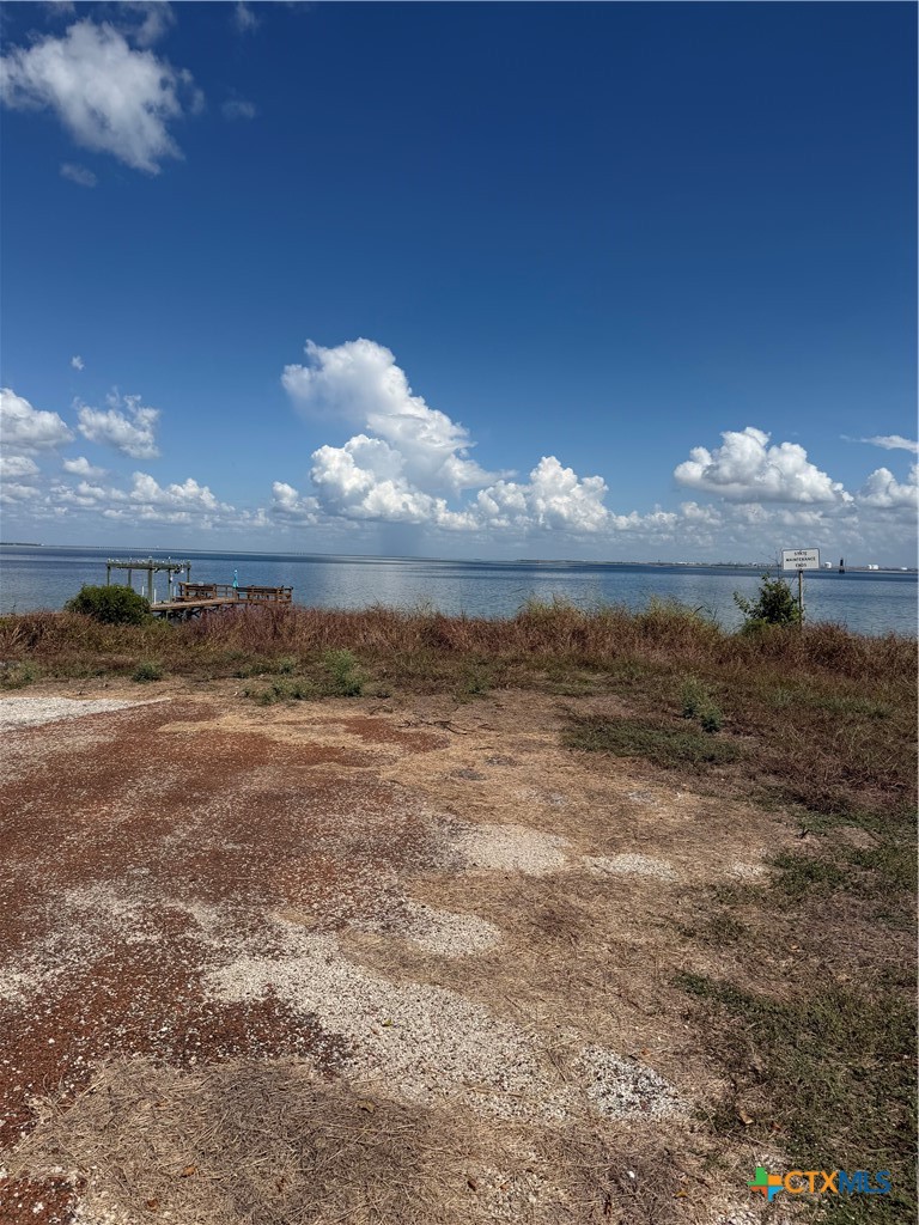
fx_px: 850
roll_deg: -1.9
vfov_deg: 71.6
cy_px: 612
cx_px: 460
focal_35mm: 24
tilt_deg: -4.3
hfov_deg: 56.8
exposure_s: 1/11905
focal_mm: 6.76
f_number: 1.78
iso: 80
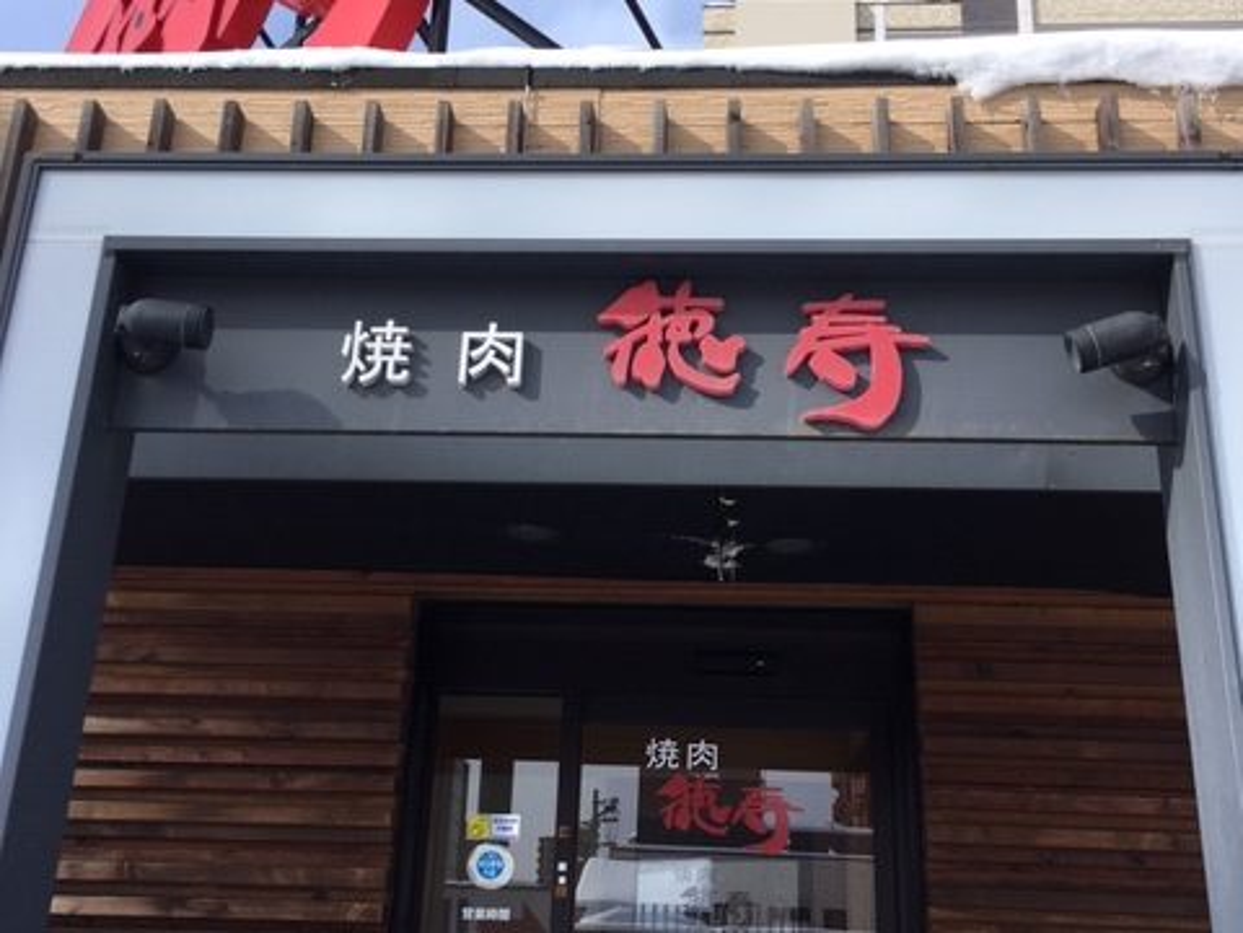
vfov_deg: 48.2
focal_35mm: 29
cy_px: 466
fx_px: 1041
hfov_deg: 61.7
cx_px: 622
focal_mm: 4.15
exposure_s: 1/1425
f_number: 2.2
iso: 25
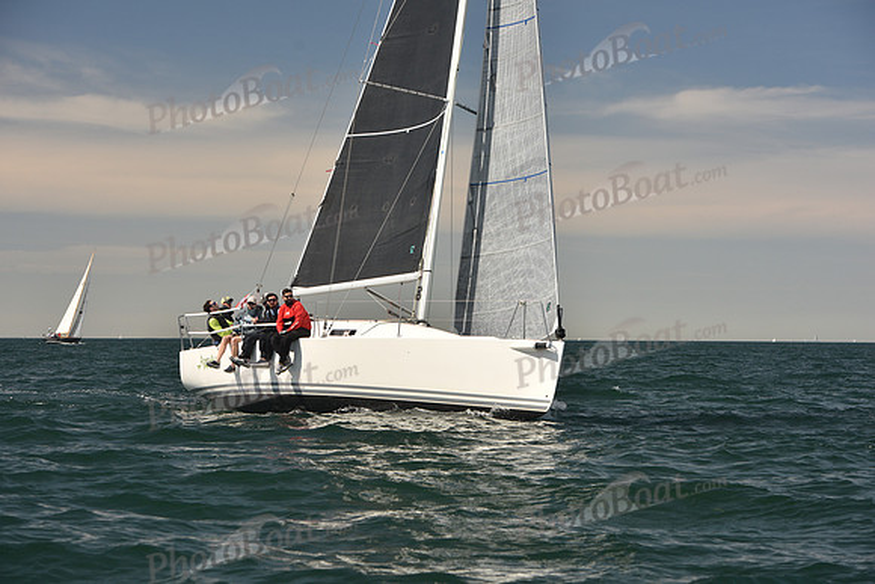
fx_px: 2309
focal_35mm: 95
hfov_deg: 21.5
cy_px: 292
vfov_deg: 14.4
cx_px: 438
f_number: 6.3
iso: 250
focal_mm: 95
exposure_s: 1/640
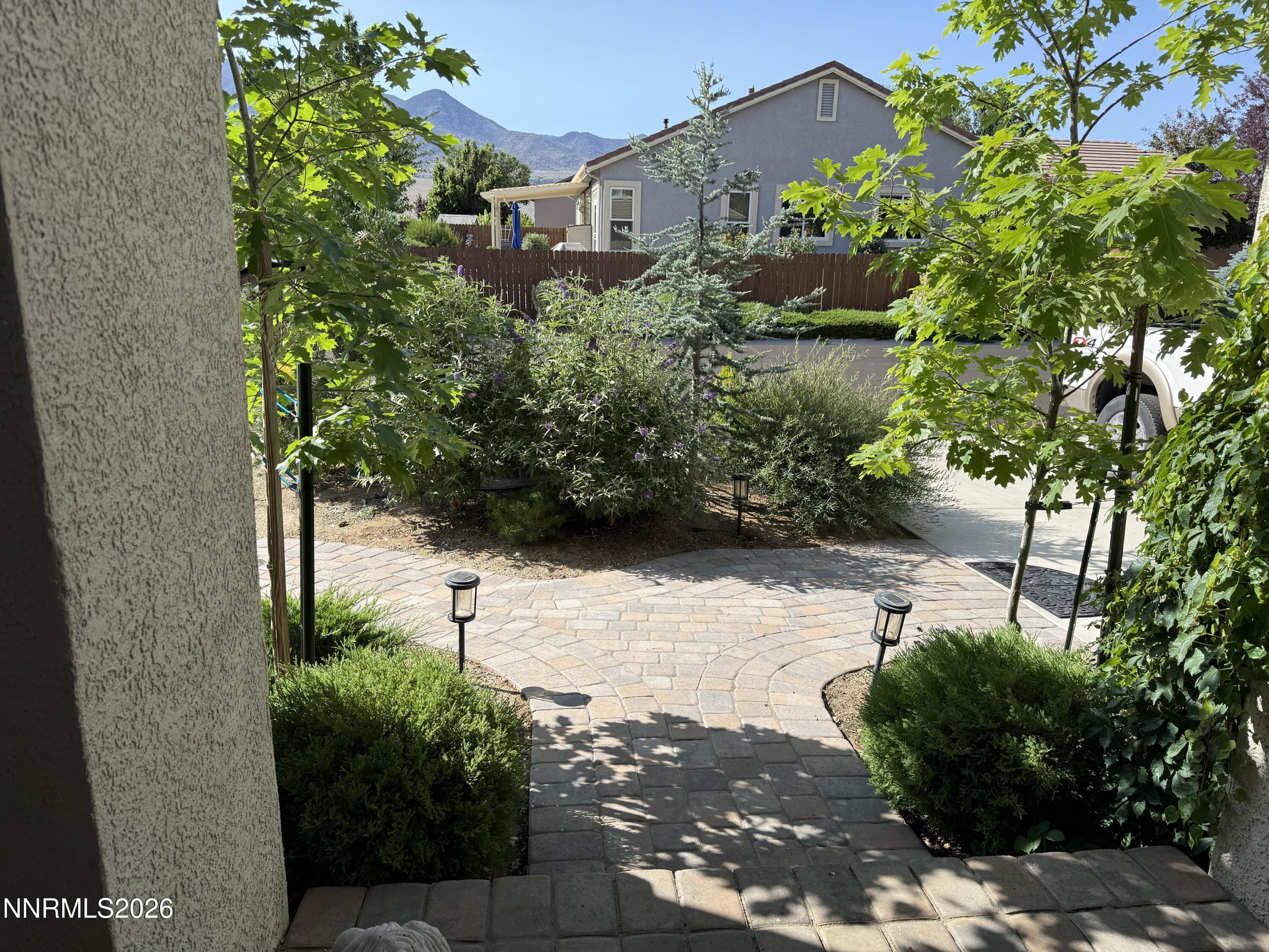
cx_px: 634
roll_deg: -1.1
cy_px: 476
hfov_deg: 71.6
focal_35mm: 24
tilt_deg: -14.1
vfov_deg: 56.8
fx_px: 880
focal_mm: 6.76
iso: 80
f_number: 1.78
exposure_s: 1/2169
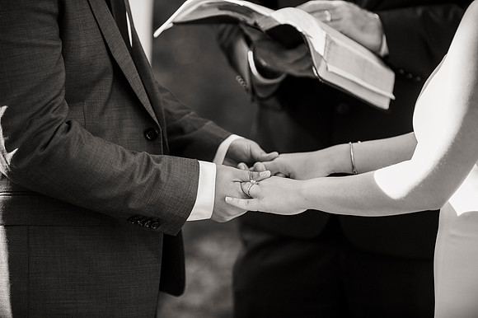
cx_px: 239
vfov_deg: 6.9
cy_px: 159
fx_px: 2654
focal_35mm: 200
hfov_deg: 10.3
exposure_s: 1/400
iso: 800
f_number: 3.5
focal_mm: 200
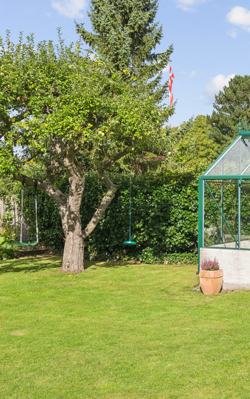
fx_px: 556
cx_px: 248
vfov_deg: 39.6
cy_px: 200
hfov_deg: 24.2
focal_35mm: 51
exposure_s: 1/320
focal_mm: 22
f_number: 9
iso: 160
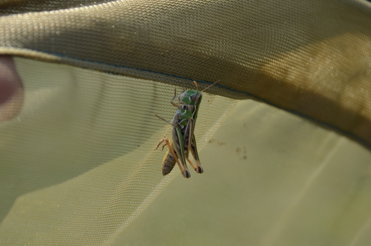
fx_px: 849
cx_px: 186
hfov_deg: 24.7
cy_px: 123
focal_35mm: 82
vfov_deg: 16.5
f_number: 8
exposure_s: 1/200
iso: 100
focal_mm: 55
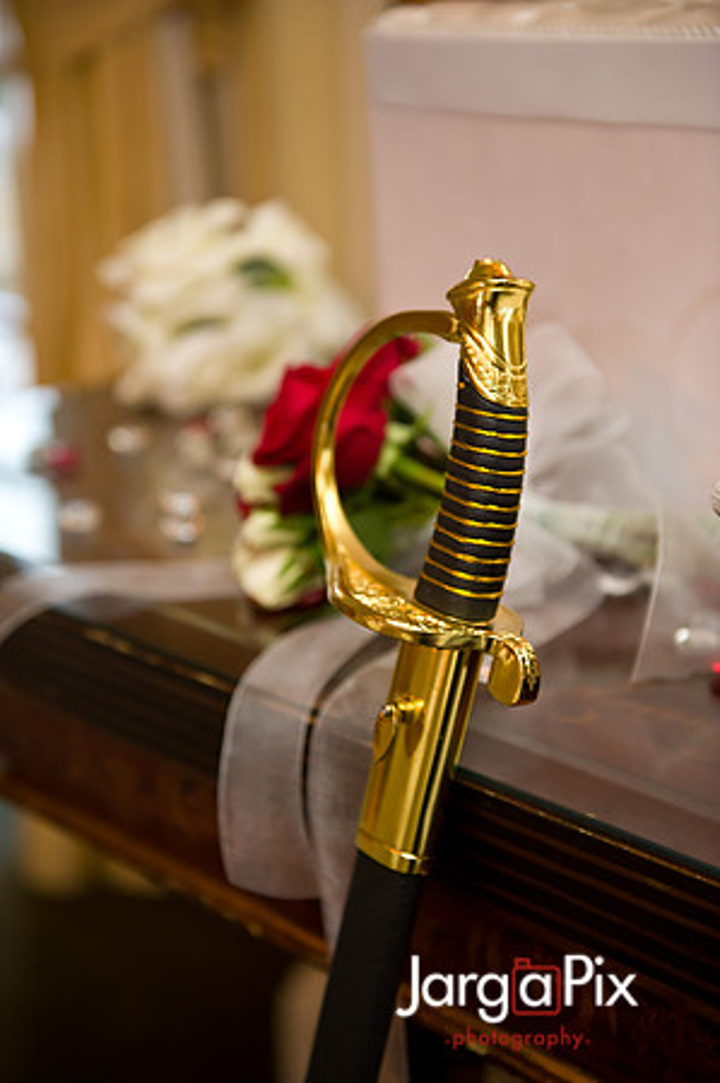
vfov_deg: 33.4
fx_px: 1804
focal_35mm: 60
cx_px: 360
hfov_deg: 22.6
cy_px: 542
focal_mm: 60
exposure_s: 1/125
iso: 1600
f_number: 3.2
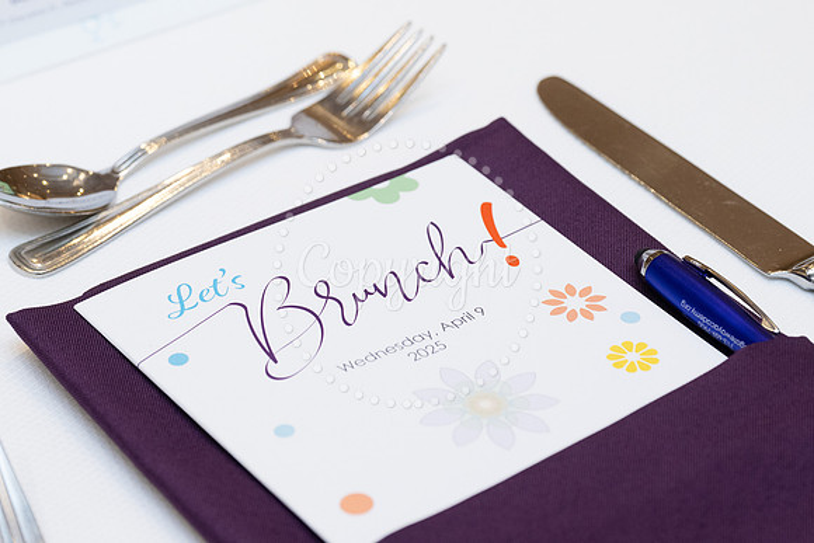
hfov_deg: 15.1
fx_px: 3068
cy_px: 115
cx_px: 407
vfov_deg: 10.1
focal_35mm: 136
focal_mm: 86
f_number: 5
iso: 1000
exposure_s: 1/60
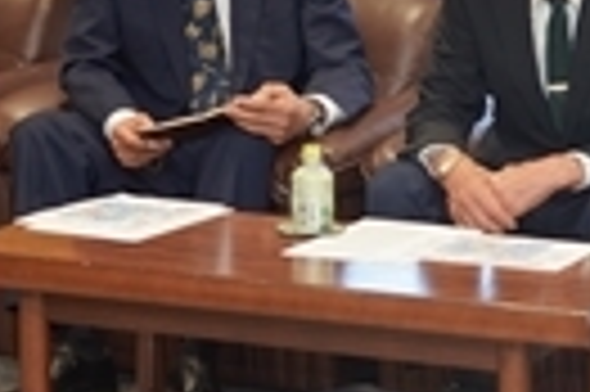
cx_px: 410
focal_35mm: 176
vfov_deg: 7.8
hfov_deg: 11.7
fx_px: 2881
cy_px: 246
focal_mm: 46
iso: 1000
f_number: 4
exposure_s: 1/160
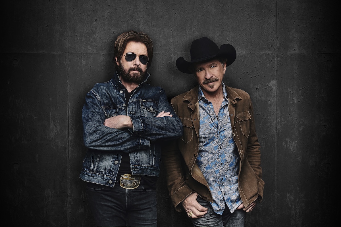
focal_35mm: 35
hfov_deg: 54.4
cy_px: 114
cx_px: 170
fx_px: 332
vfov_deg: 37.9
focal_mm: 35
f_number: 11
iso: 400
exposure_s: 1/250
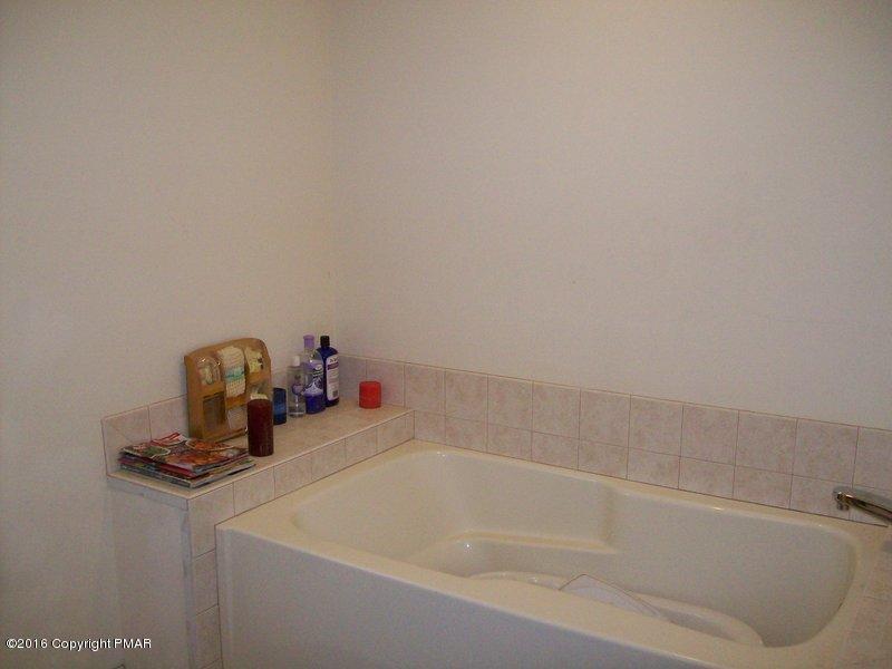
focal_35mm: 36
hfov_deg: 51.4
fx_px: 928
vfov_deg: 39.7
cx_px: 446
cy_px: 334
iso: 200
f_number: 2.7
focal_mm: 6
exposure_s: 1/64
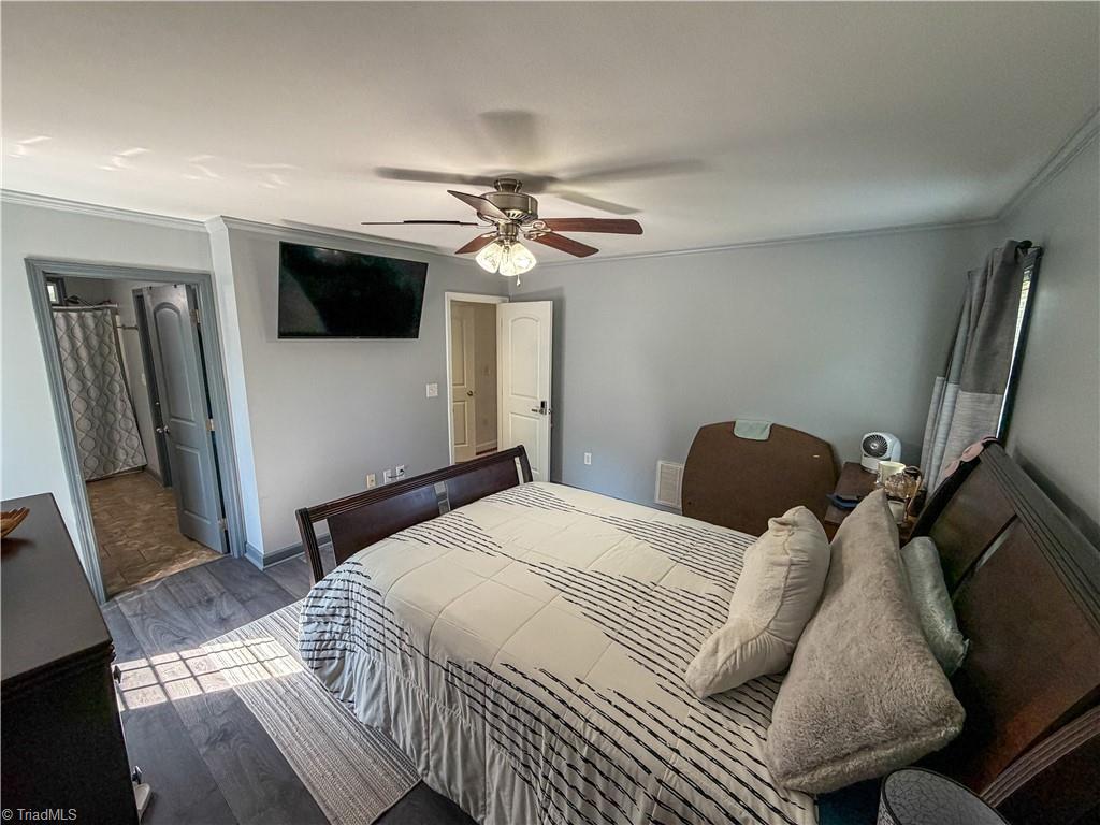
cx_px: 550
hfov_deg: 102.1
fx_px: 445
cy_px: 412
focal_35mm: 14
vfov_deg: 85.7
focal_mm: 2.22
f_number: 2.2
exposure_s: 1/120
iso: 250
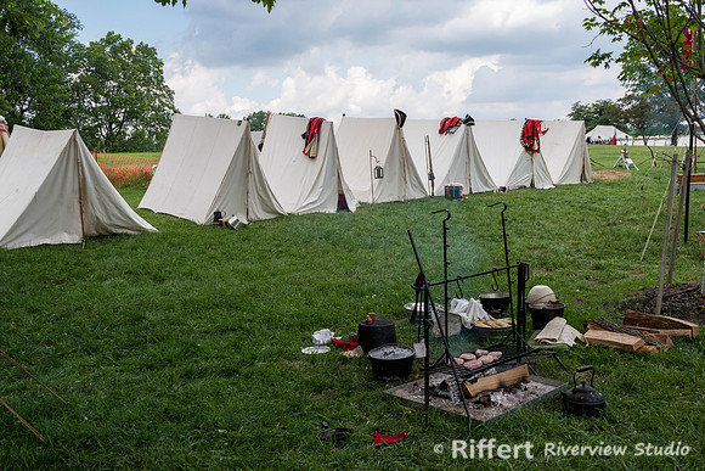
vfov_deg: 36.9
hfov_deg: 53.1
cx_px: 352
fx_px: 705
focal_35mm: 36
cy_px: 236
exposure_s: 1/400
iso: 400
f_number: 10
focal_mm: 36
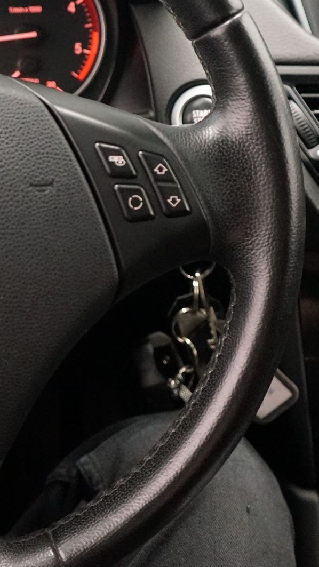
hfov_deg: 16.9
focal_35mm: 69
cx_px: -28
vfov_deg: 30.4
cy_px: 211
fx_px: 1038
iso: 6400
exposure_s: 1/100
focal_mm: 28
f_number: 3.5
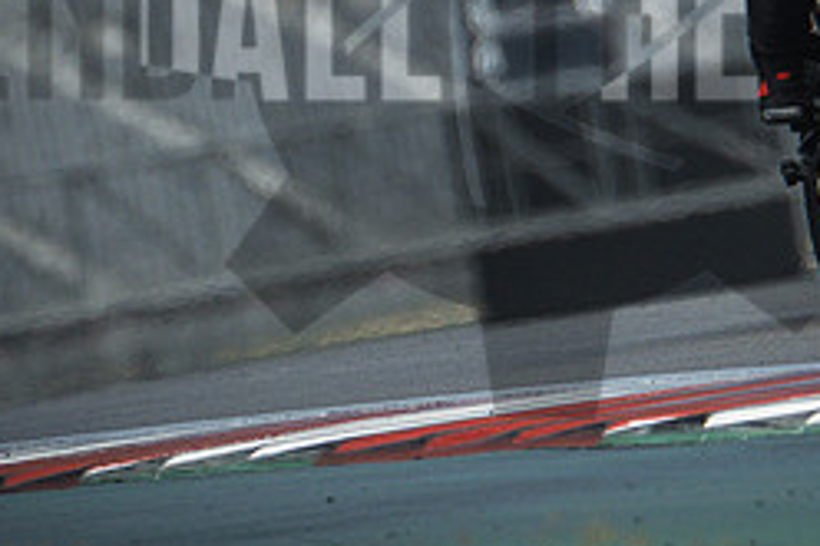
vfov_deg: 1.0
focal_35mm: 1405
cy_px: 15
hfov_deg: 1.5
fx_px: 31980
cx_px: 546
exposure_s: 1/2500
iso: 1600
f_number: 5.6
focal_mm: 400
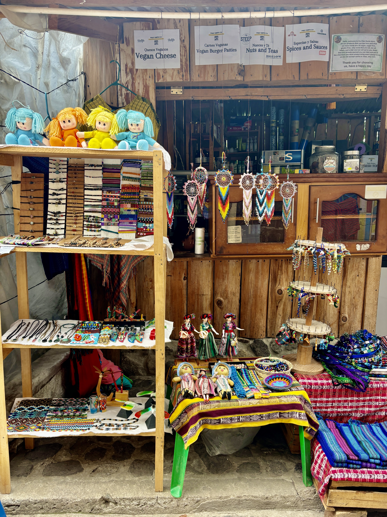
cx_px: 194
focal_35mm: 26
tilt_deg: -10.1
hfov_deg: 53.1
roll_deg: +0.6
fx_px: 388
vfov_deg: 67.3
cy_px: 258
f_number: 1.6
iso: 64
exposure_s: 1/164
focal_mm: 5.96
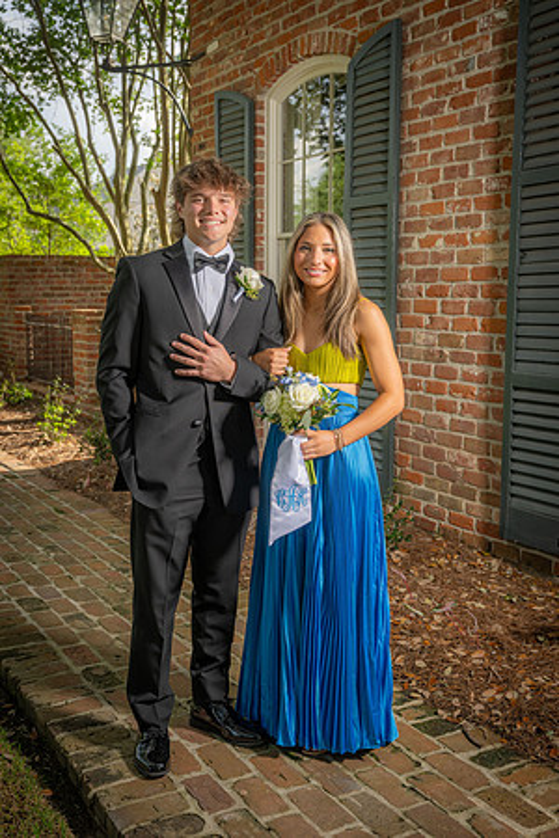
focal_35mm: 39
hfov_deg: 34.2
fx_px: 908
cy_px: 419
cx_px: 280
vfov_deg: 49.6
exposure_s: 1/160
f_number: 5.6
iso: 100
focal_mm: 39
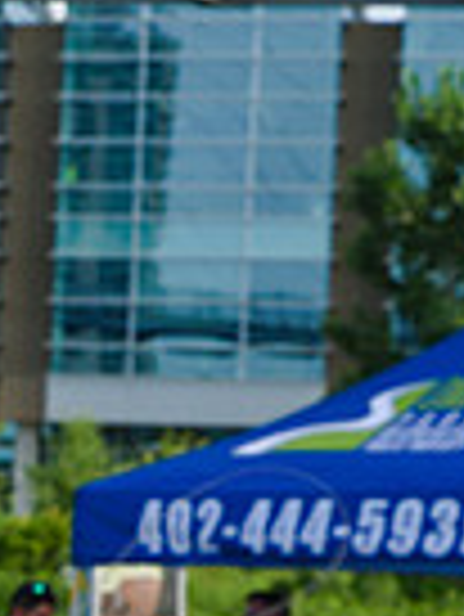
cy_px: 758
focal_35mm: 224
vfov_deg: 8.7
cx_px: -401
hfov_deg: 6.5
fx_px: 3997
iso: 200
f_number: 9
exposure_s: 1/320
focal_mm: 55
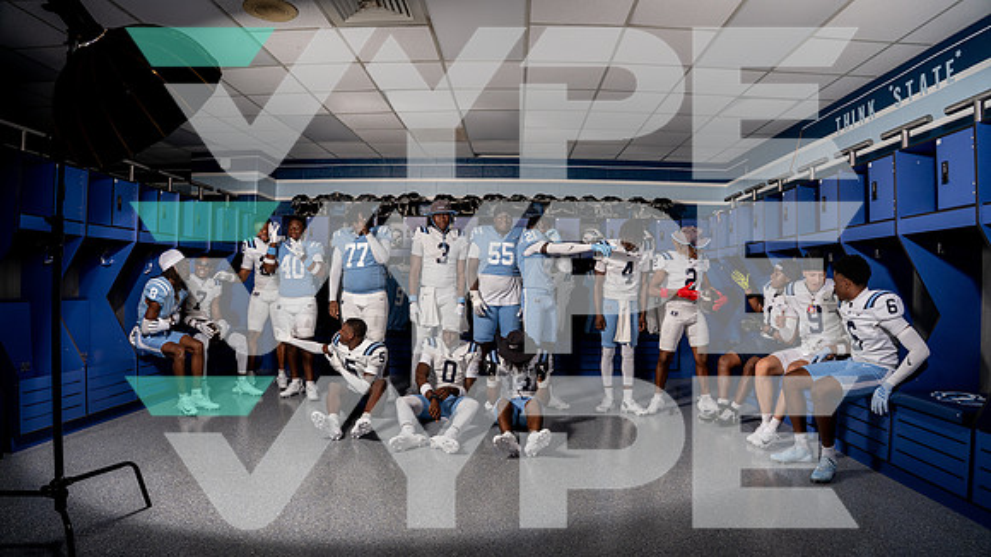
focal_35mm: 21
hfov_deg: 84.0
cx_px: 496
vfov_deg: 53.7
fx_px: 551
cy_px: 279
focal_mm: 20
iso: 500
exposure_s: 1/250
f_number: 8
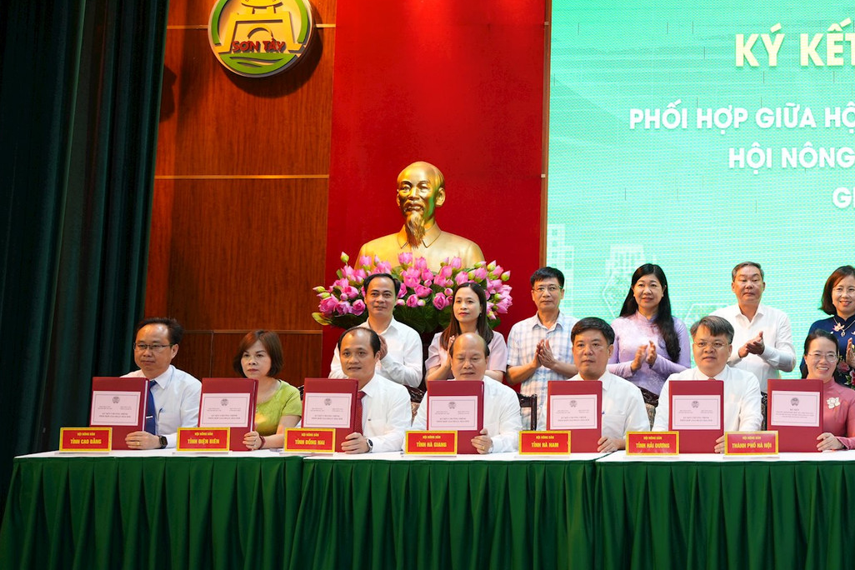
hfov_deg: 32.0
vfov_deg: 22.8
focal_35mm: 59
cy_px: 177
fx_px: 1404
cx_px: 792
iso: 800
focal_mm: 31.6
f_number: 3.5
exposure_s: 1/100
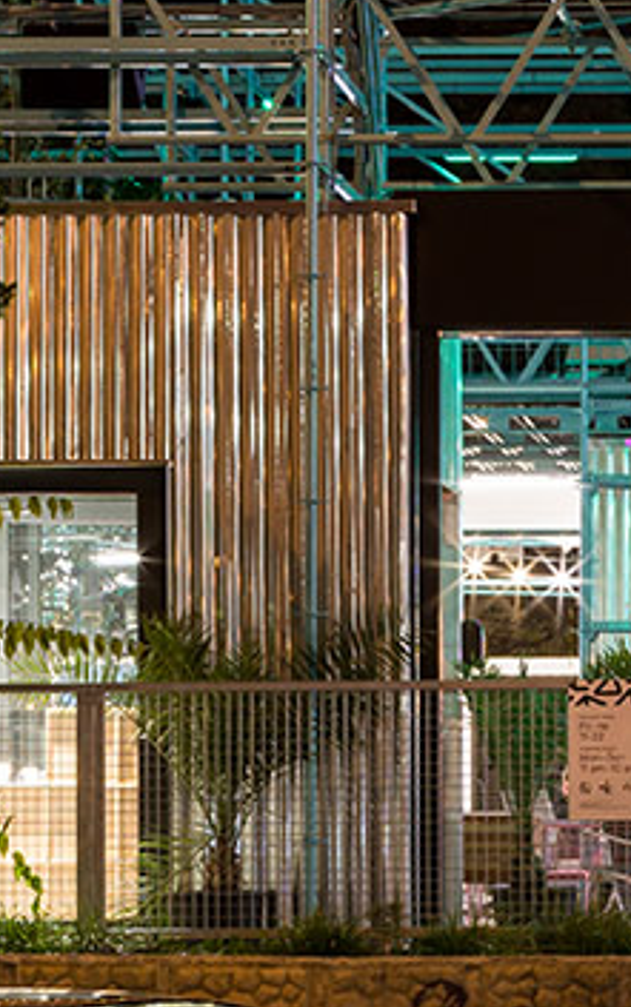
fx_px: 6073
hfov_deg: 5.9
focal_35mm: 221
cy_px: 205
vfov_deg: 9.5
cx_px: 1088
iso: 100
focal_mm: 45
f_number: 10
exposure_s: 10
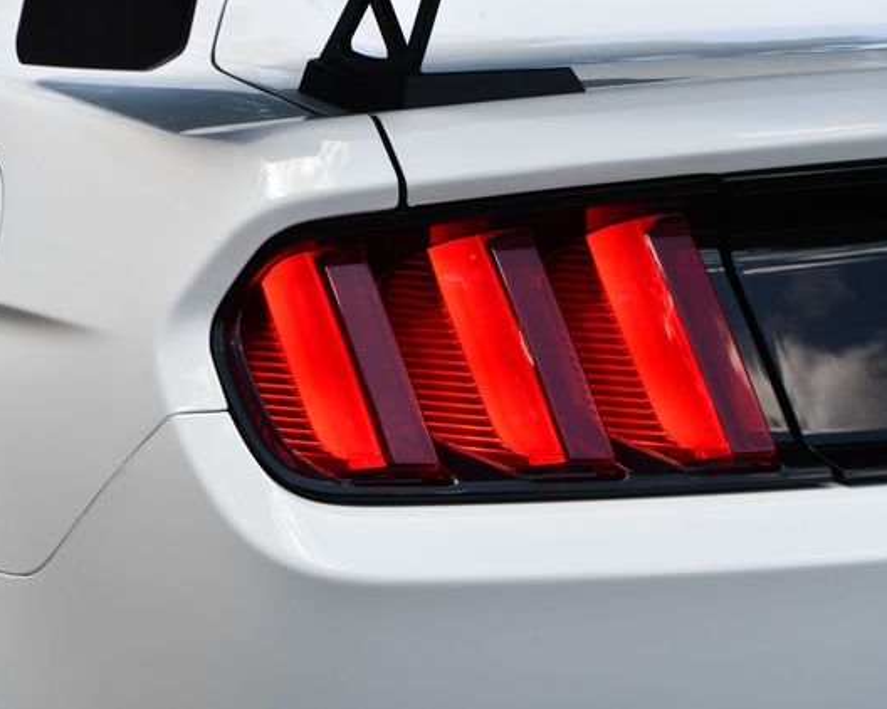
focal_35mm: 133
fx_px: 3490
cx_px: 475
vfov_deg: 11.6
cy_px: 353
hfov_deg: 14.5
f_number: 6.3
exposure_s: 1/250
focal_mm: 78
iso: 200
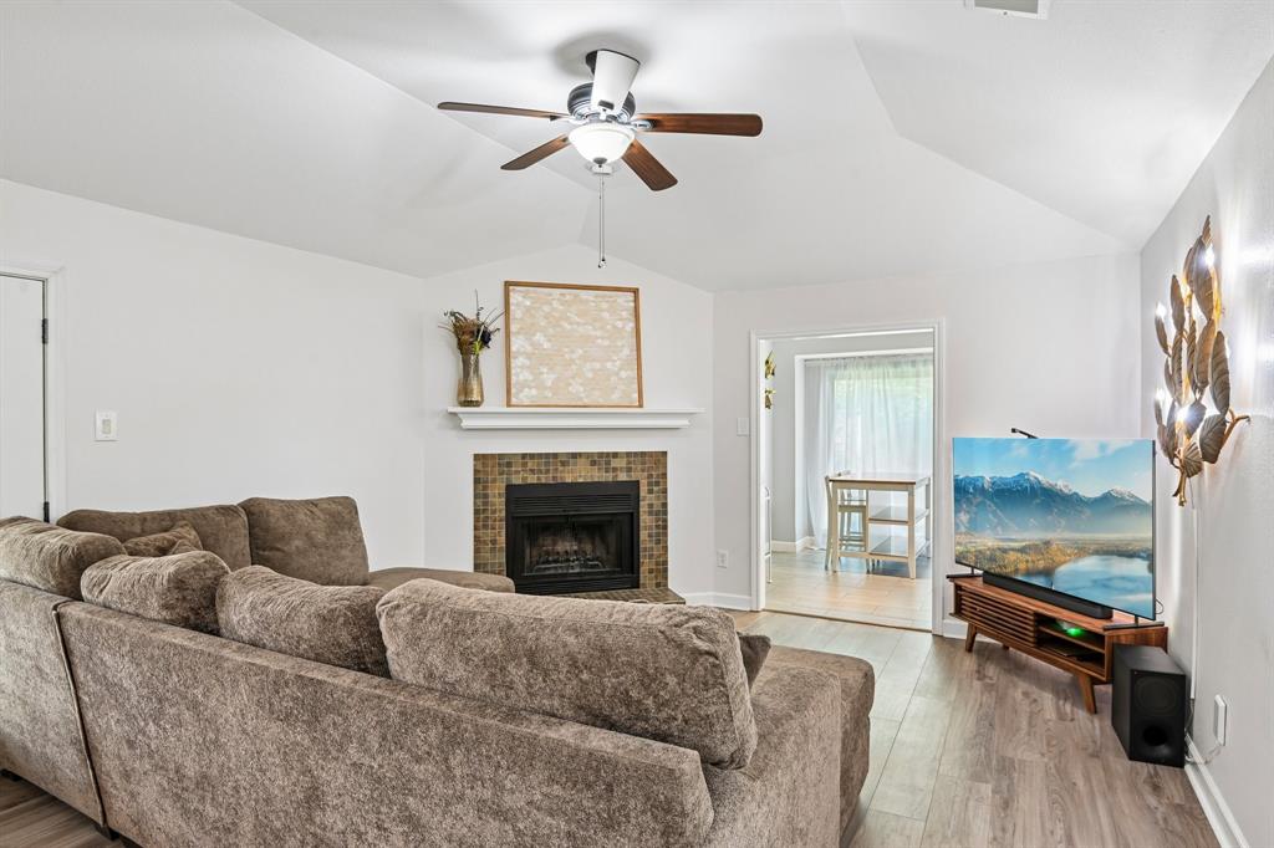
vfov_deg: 64.5
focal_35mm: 19
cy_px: 424
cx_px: 637
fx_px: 672
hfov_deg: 86.9
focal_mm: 19
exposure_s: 1/5
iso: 400
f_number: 8
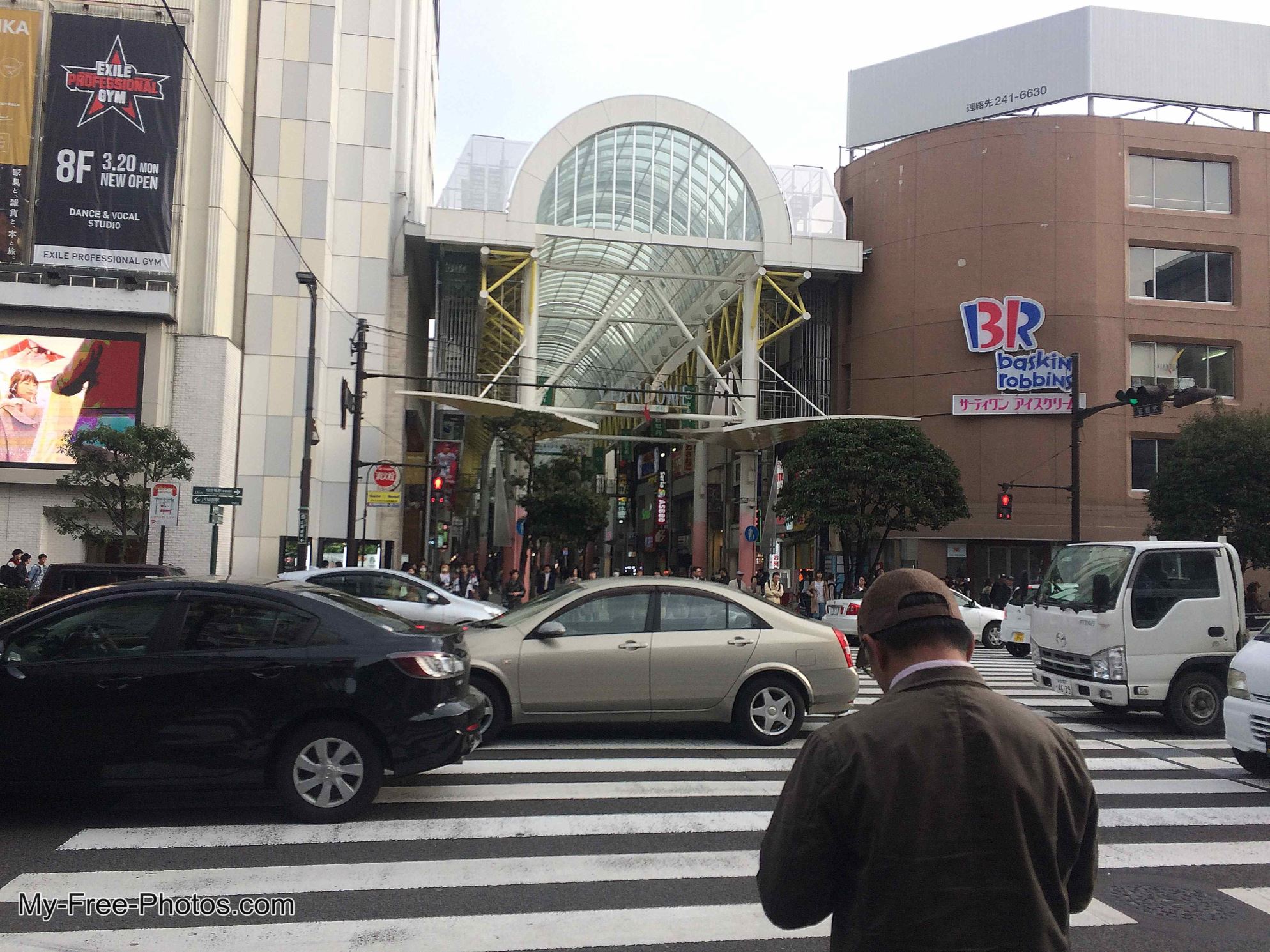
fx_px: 1064
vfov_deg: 48.2
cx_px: 635
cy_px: 476
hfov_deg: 61.7
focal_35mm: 29
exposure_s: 1/380
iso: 32
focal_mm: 4.15
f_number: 2.2
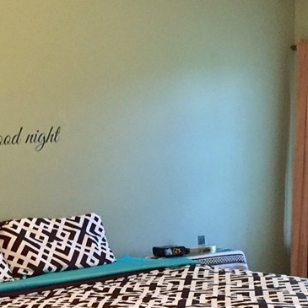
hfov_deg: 23.7
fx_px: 725
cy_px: 284
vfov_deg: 23.3
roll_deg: +2.3
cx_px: 69
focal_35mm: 72
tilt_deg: -6.2
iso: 250
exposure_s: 1/30
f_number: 2.2
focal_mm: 4.15
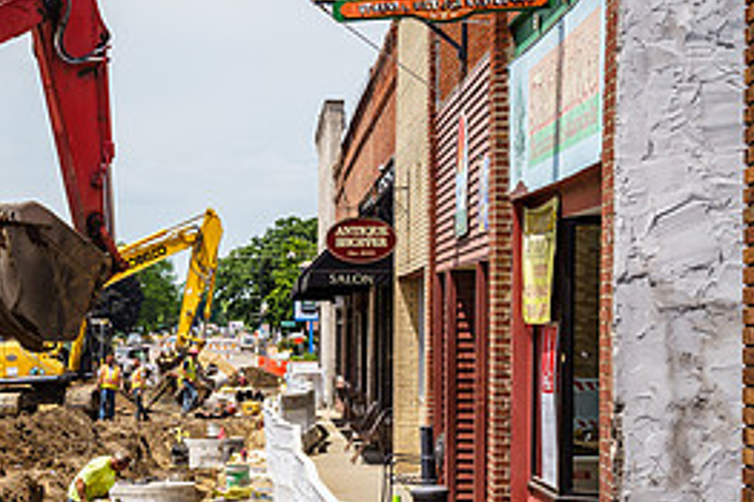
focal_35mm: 113
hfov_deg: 17.9
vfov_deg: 12.1
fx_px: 2365
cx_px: 89
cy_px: 333
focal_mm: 49.9
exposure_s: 1/2000
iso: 200
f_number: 4
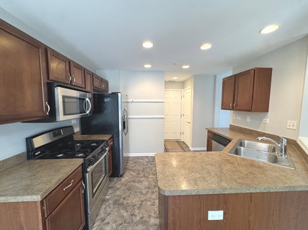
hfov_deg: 102.1
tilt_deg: -5.4
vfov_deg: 85.6
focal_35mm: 14
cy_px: 115
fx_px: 125
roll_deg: +0.1
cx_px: 154
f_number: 2.2
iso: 320
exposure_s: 1/120
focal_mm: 2.22
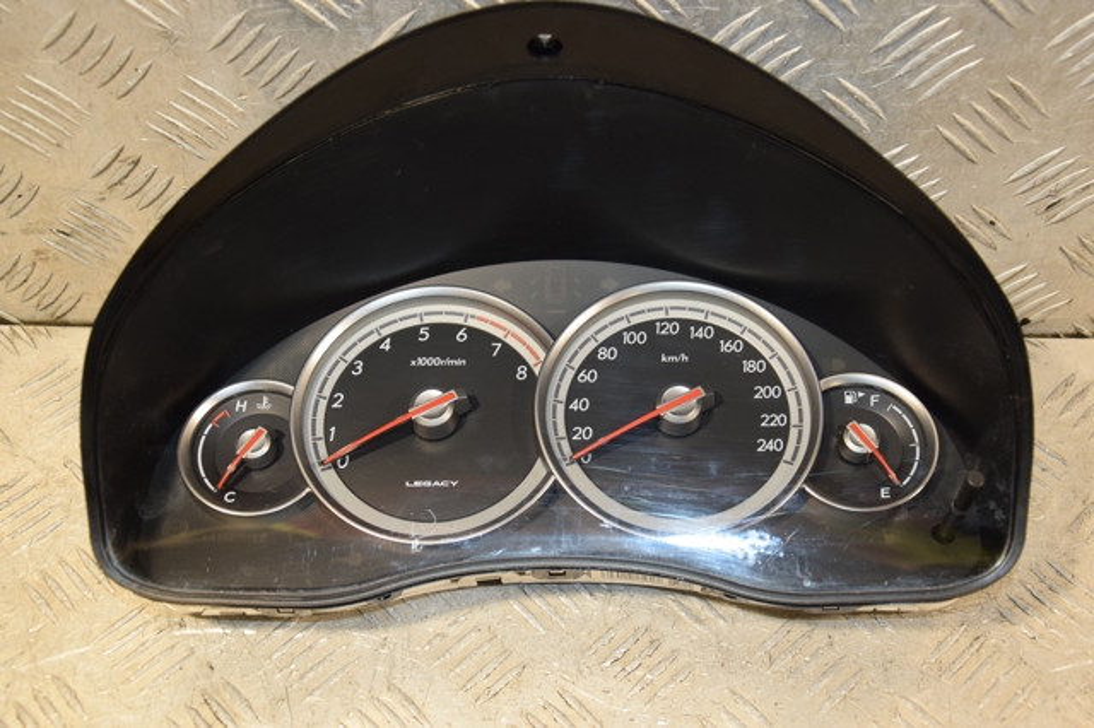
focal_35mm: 48
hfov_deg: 41.1
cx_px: 547
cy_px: 364
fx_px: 1458
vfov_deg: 28.0
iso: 800
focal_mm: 32
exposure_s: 1/125
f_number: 5
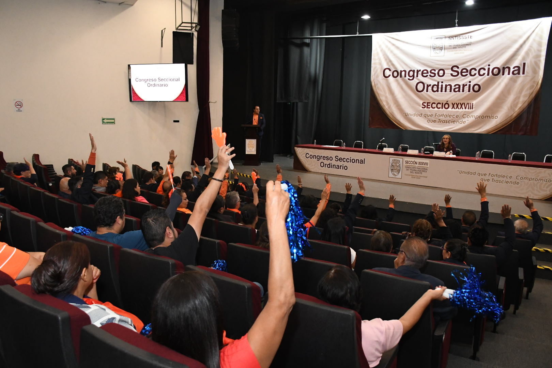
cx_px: 276
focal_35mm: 27
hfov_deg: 67.4
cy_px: 184
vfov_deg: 47.9
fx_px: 414
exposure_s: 1/100
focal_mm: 18
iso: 4000
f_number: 5.6
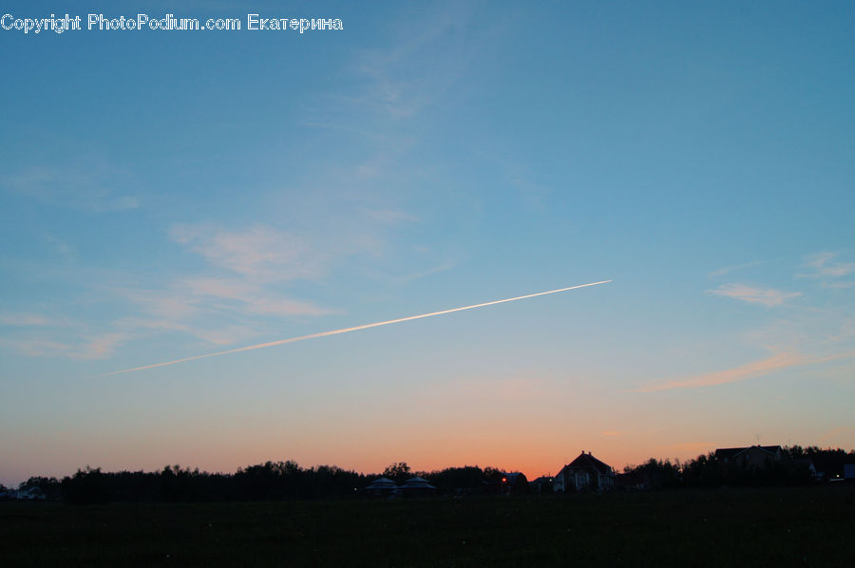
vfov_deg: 39.9
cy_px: 284
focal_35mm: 33
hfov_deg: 57.3
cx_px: 428
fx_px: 783
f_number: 10
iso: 200
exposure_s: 1/125
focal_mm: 22
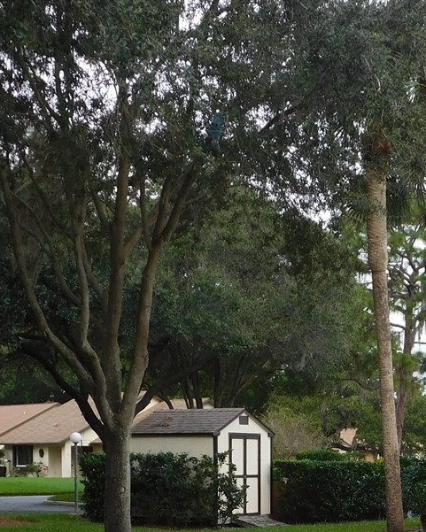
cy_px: 528
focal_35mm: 78
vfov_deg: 23.4
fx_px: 1229
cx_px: 344
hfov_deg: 19.5
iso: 125
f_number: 3.2
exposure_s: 1/250
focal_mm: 5.3
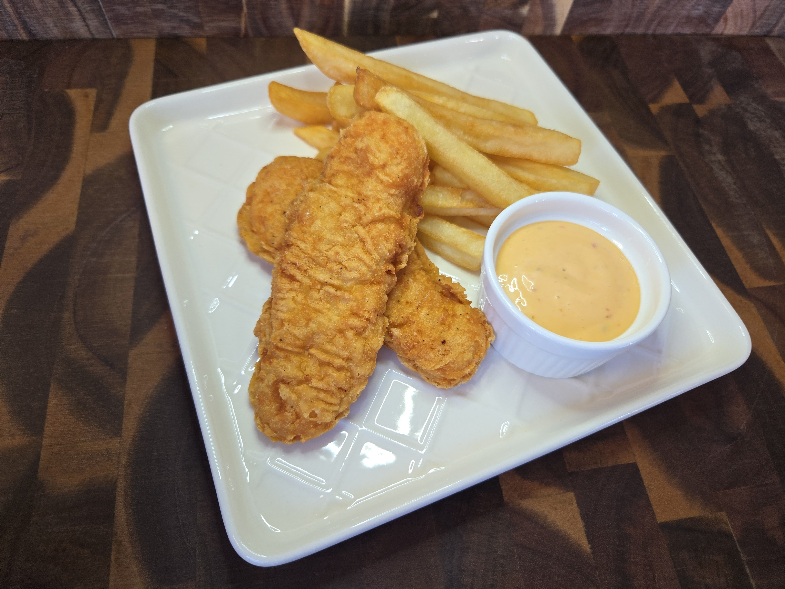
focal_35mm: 23
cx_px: 392
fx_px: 522
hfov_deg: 73.9
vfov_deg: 58.9
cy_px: 294
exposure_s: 1/60
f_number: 1.8
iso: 64
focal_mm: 5.4
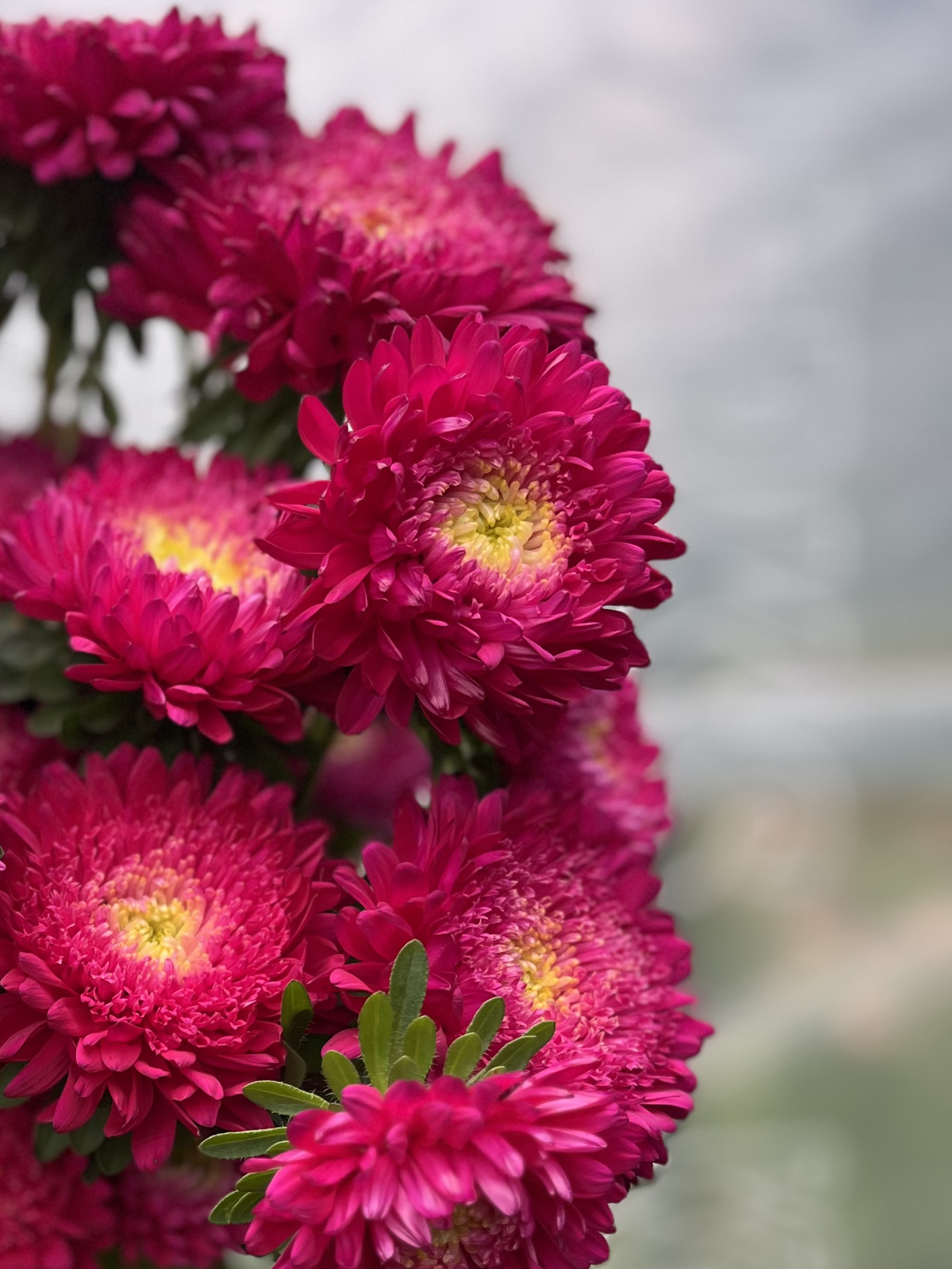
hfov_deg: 26.6
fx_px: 1907
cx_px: 15
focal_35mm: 52
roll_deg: +4.6
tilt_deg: -10.9
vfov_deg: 34.8
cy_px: 1140
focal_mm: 5.1
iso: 50
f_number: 1.6
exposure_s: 1/407
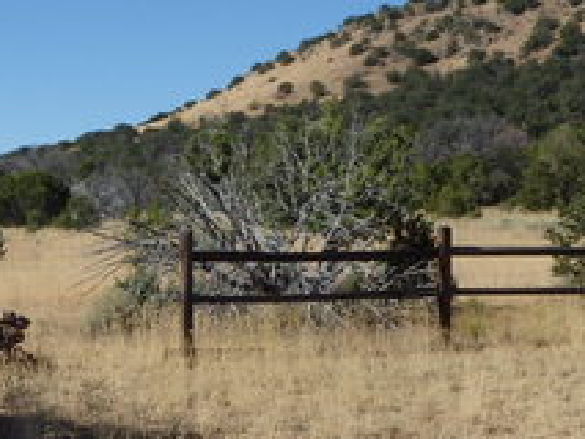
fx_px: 1826
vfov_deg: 13.7
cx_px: -69
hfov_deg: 17.5
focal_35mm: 108
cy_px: 273
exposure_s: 1/125
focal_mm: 8.3
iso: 160
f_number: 14
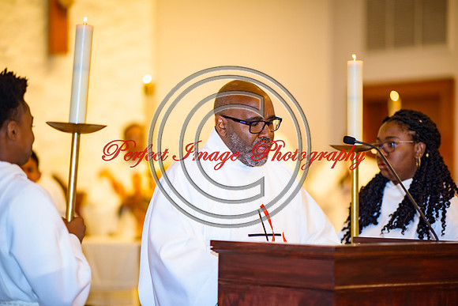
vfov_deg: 13.0
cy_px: 153
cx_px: 229
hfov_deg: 19.5
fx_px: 1336
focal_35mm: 105
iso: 125
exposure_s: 1/100
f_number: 1.4
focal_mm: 105
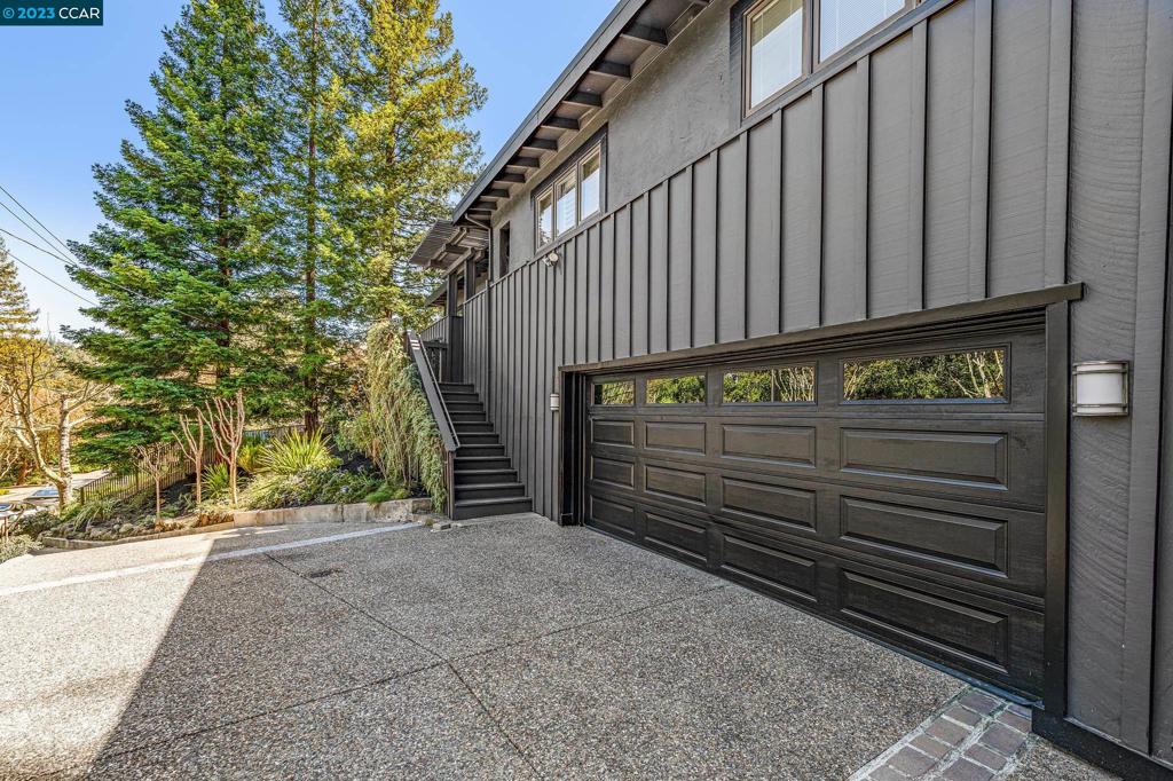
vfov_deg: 73.7
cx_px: 586
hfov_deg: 96.8
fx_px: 521
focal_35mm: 16
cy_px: 390
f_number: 11
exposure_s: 1/60
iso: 64
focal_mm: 16
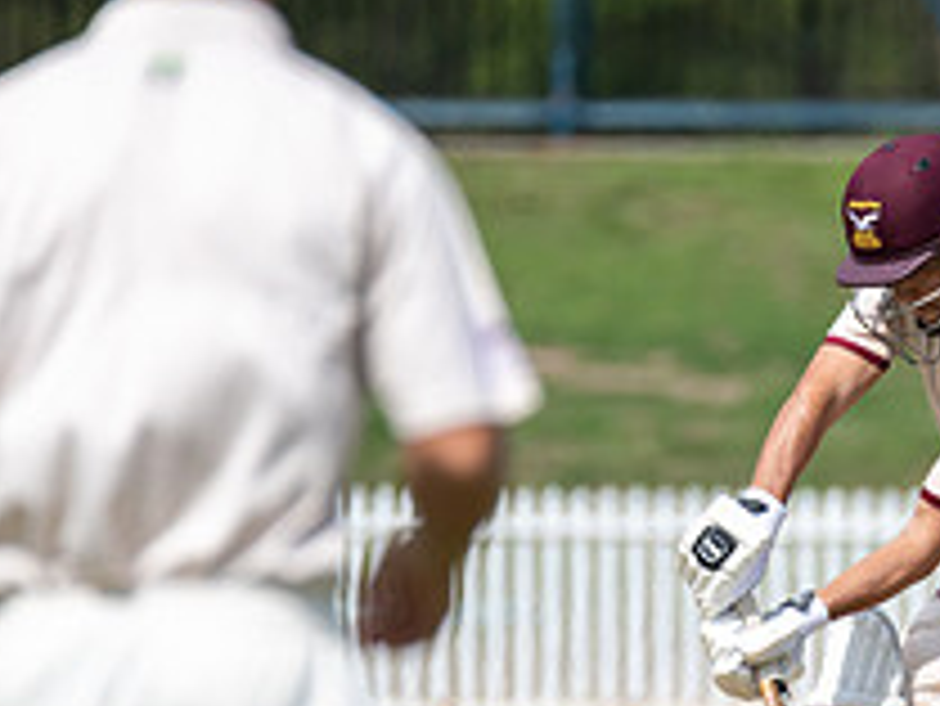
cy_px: 596
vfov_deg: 1.2
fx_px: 32659
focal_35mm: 1202
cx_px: 1196
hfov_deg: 1.6
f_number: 7.1
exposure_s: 1/2500
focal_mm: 450
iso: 500
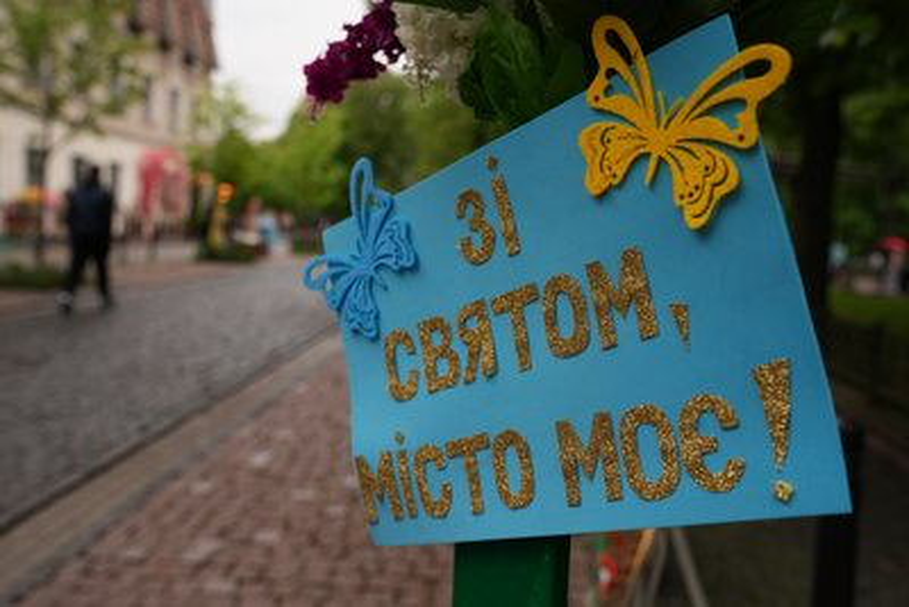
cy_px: 304
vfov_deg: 36.9
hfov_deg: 53.1
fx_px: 909
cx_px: 454
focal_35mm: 36
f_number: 5.6
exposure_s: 1/500
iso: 250
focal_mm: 36
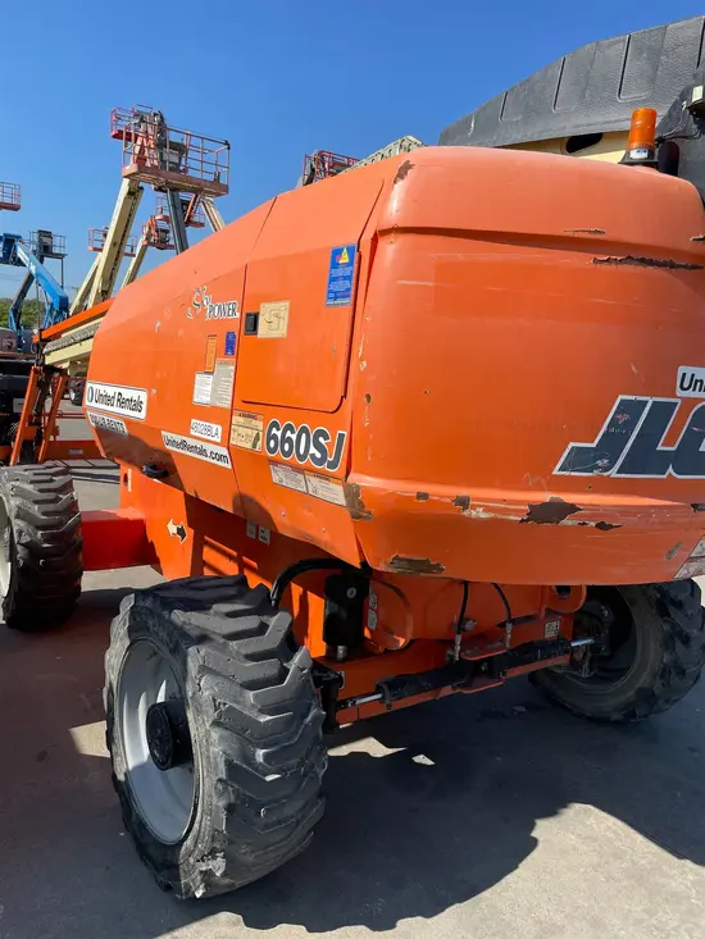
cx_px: 352
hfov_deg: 53.1
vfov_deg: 67.3
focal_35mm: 26
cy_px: 470
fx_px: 706
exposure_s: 1/4651
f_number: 1.6
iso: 50
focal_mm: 4.2
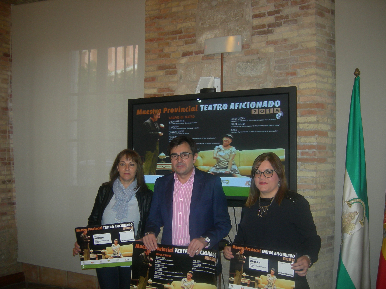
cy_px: 144
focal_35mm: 36
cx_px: 193
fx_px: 401
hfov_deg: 51.4
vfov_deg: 39.7
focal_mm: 7.5
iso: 152
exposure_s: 1/60.1
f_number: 2.7
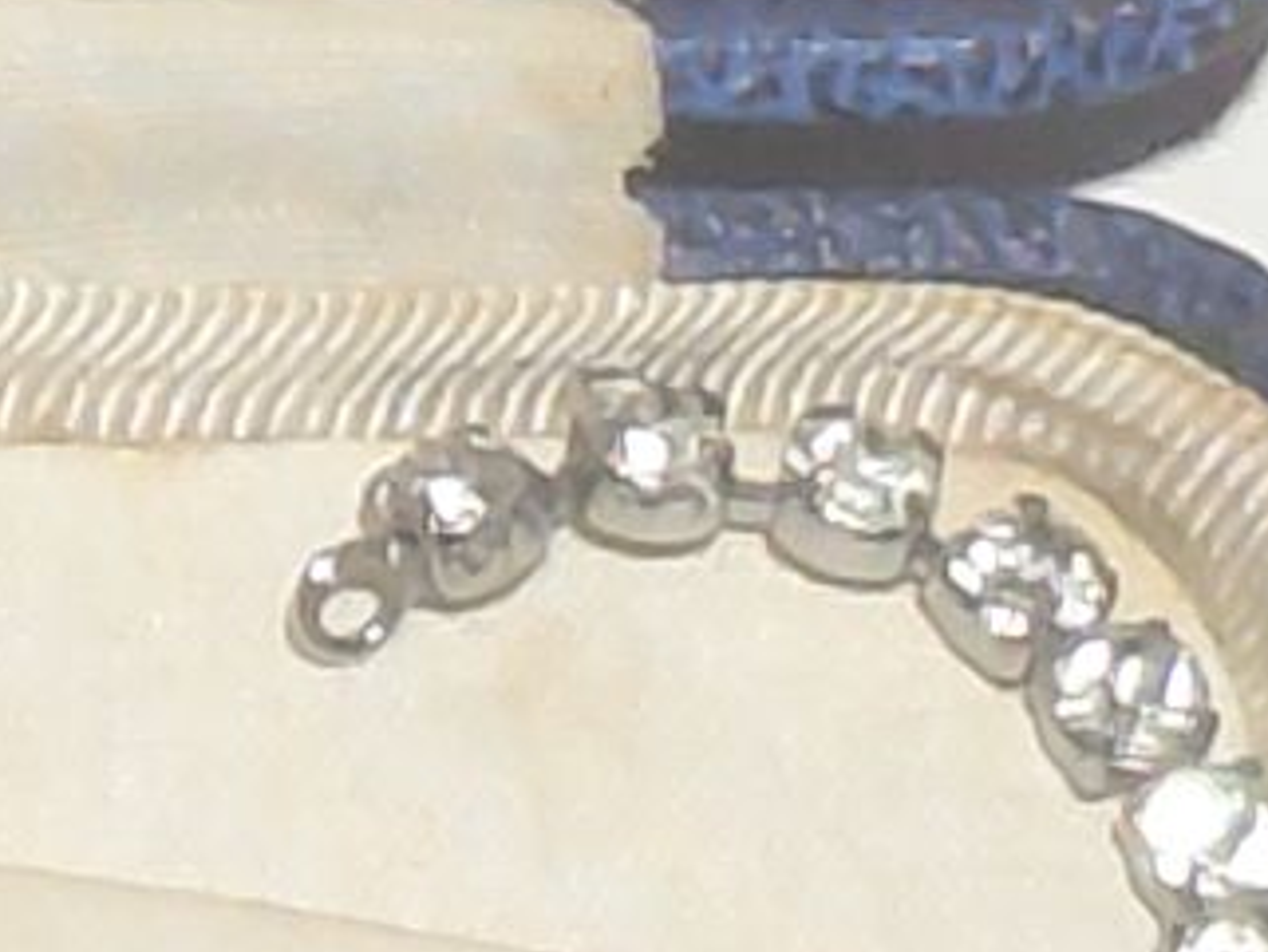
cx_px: -2631
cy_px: 375
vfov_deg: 9.3
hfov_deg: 9.5
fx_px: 5826
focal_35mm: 159
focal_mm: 4.69
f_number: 1.8
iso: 125
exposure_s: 1/120
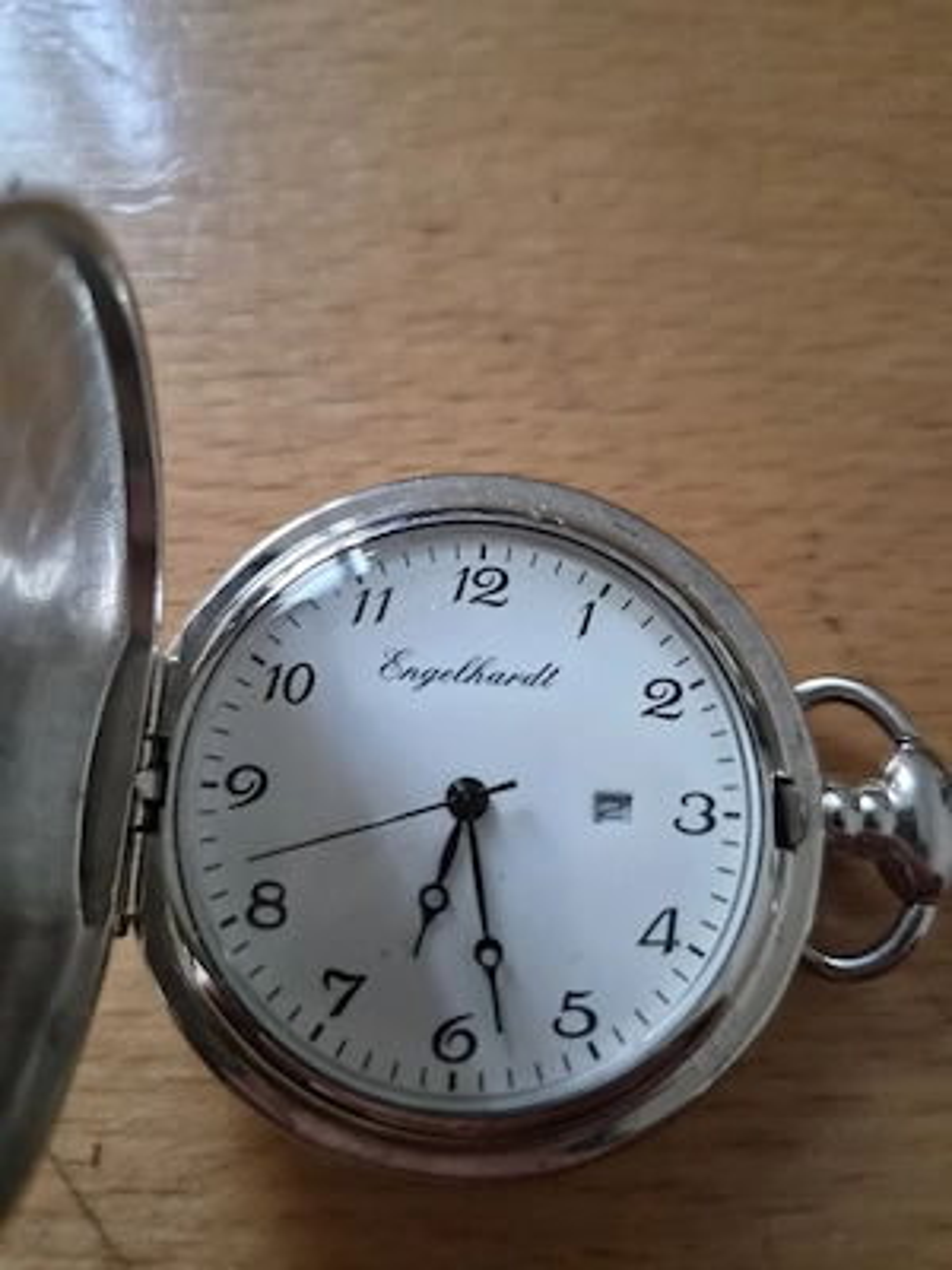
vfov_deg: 73.9
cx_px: 476
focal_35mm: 23
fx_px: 843
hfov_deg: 58.9
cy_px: 635
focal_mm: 5.4
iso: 1600
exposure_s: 1/120
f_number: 1.8
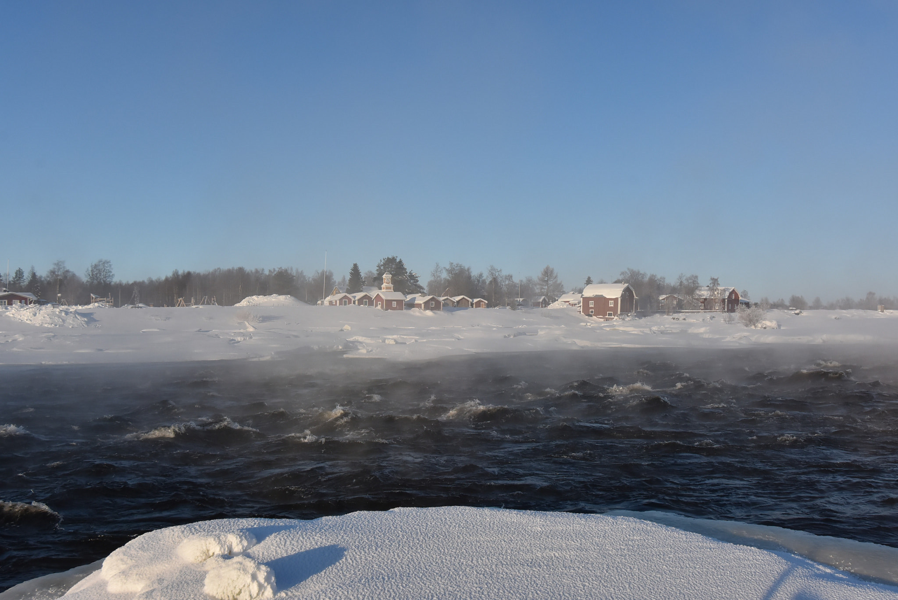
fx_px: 899
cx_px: 449
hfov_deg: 53.1
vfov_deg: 36.9
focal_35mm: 36
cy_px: 300
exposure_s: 1/640
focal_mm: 24
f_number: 11
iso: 640
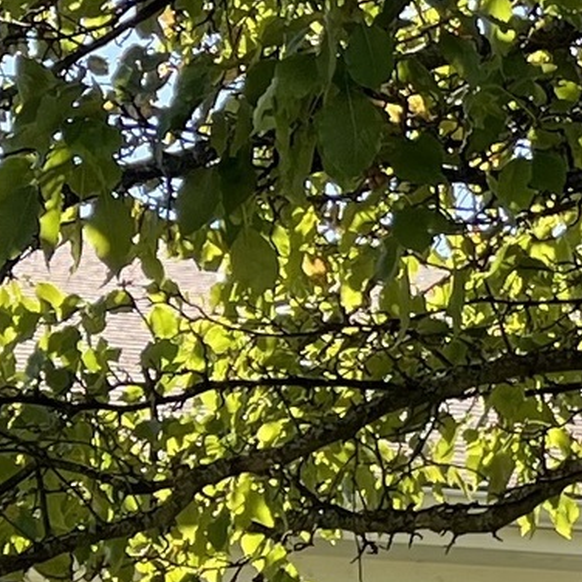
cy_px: 932
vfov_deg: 9.0
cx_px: 1201
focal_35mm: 188
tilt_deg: +5.0
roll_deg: +2.9
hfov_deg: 8.7
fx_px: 3576
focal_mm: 5.1
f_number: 1.6
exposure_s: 1/532
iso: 50
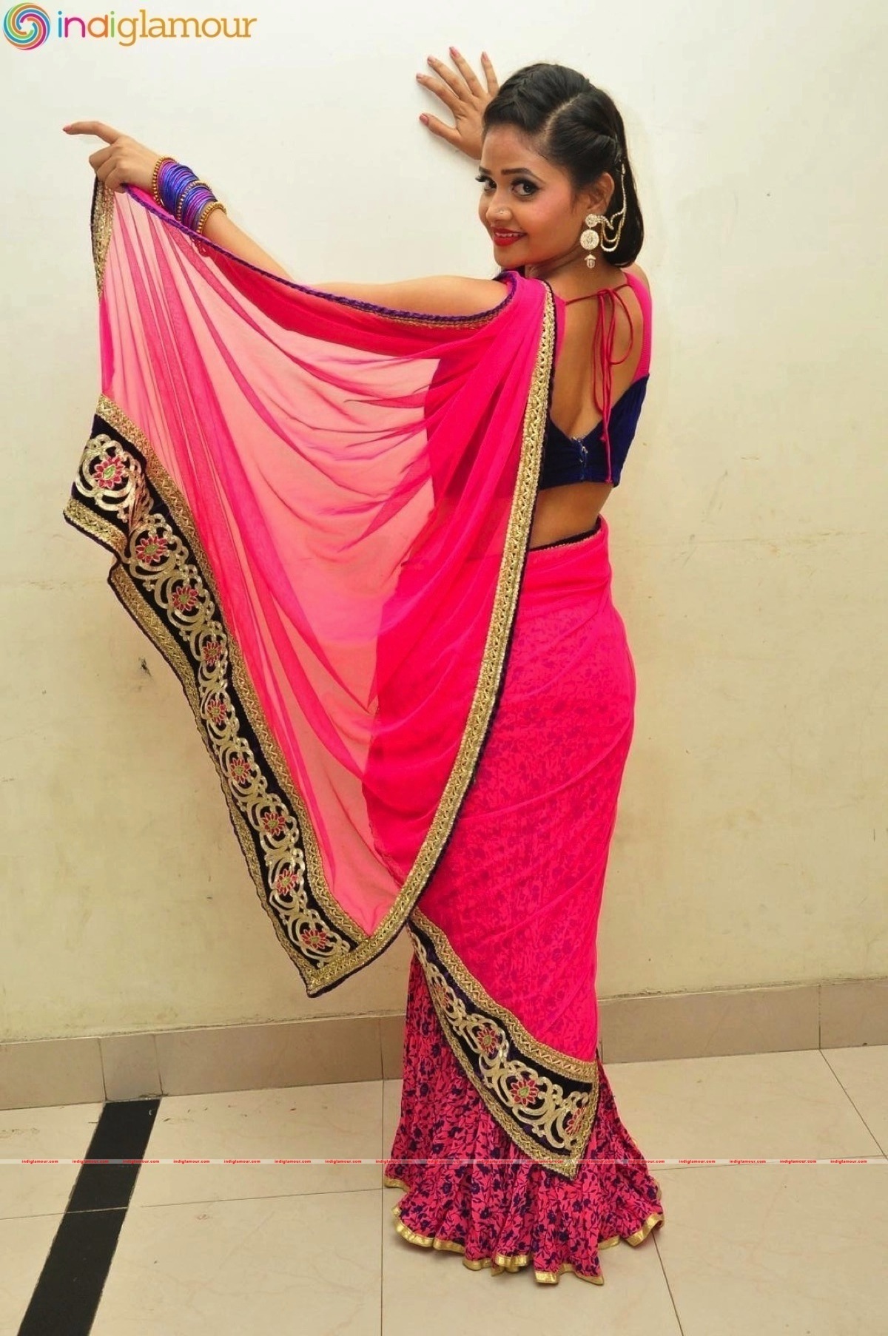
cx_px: 444
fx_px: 1391
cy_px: 668
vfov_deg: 51.3
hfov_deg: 35.4
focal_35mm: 38
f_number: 7.1
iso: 1600
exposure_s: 1/125
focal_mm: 25
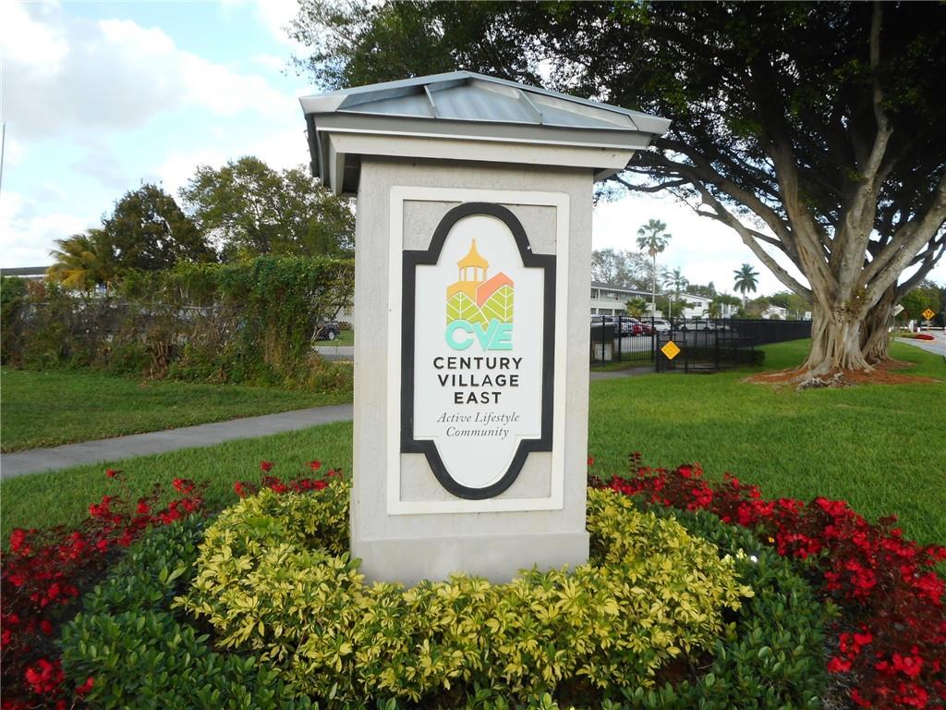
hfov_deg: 61.7
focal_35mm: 29
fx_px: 793
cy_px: 355
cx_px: 473
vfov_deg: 48.2
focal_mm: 5.2
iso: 80
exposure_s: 1/200
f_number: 4
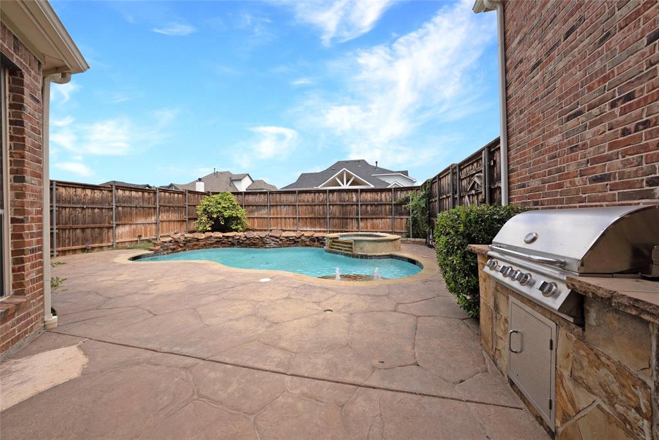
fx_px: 220
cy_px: 220
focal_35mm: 12
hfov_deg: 112.6
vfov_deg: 90.0
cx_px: 330
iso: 640
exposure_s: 1/800
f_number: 9
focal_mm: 12
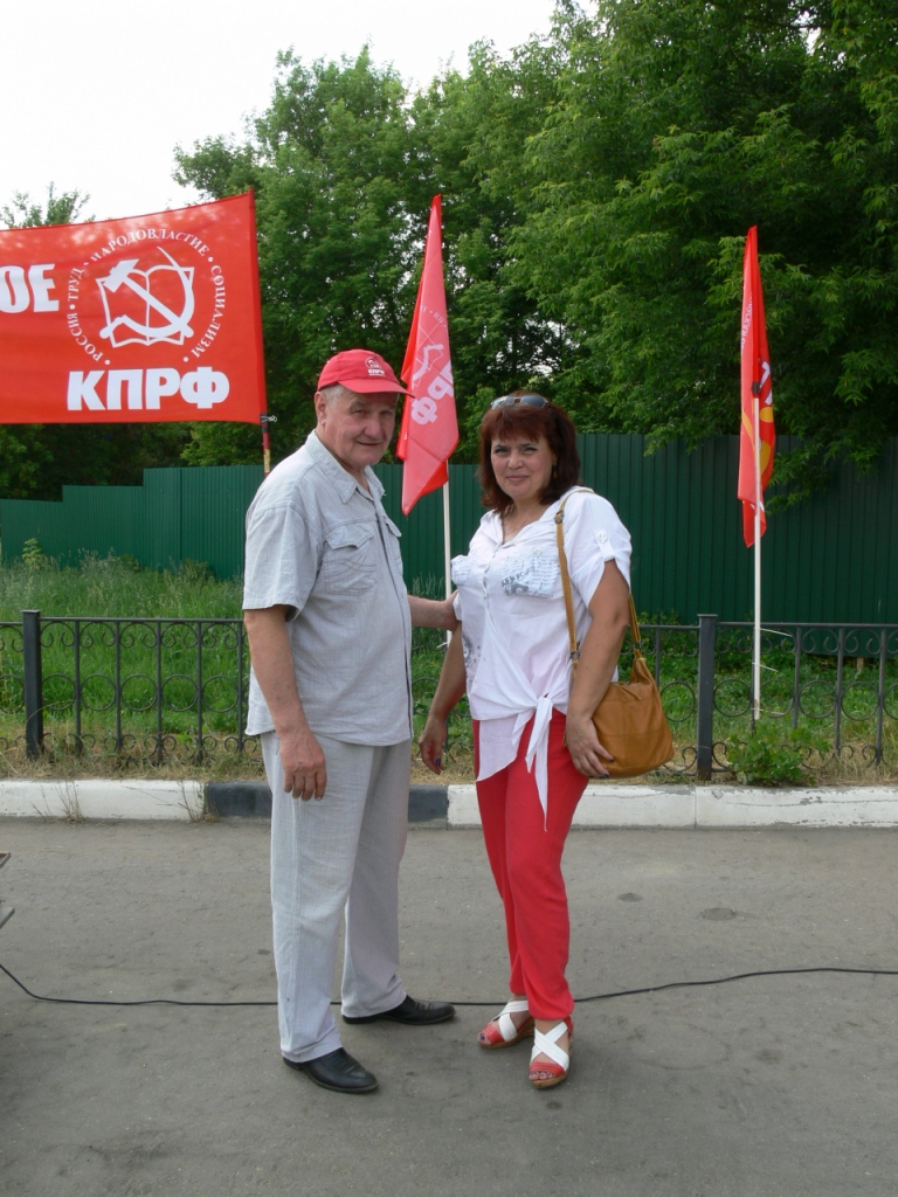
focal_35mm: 35
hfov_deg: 40.7
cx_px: 449
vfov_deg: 52.6
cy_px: 598
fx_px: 1211
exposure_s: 1/160
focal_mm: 7.4
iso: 80
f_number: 5.6
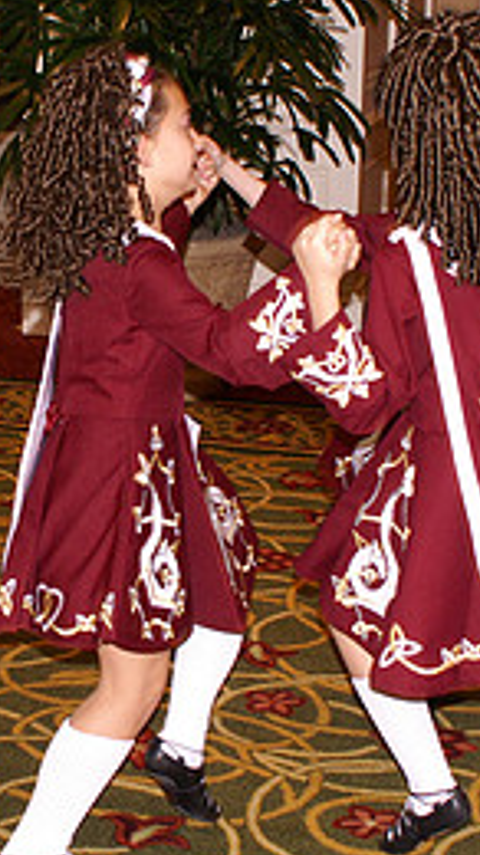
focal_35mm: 77
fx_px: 1745
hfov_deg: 15.5
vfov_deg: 27.4
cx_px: 39
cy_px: 322
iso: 400
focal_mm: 22
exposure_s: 1/60
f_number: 4
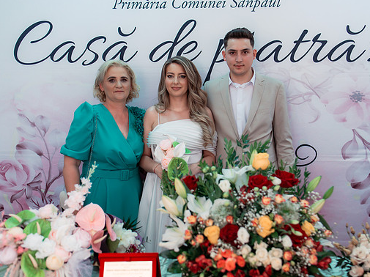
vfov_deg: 36.8
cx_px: 200
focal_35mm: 39
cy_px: 140
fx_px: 417
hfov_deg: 47.8
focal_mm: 35
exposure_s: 1/250
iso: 800
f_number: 2.8
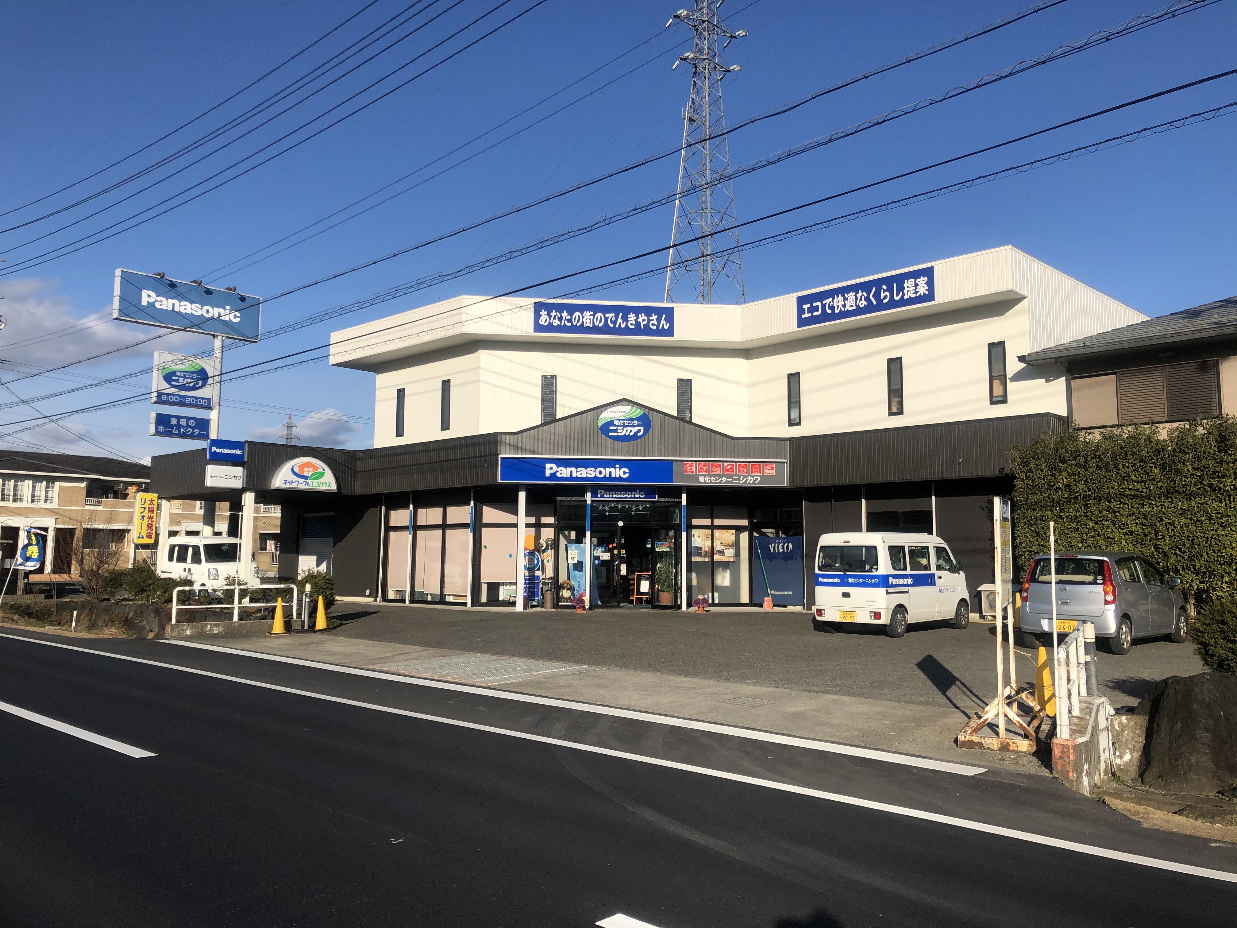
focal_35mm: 28
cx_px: 618
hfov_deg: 63.4
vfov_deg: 49.7
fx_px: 1001
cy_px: 464
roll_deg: -0.5
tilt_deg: +8.1
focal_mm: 4
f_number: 1.8
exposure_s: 1/3040
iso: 20
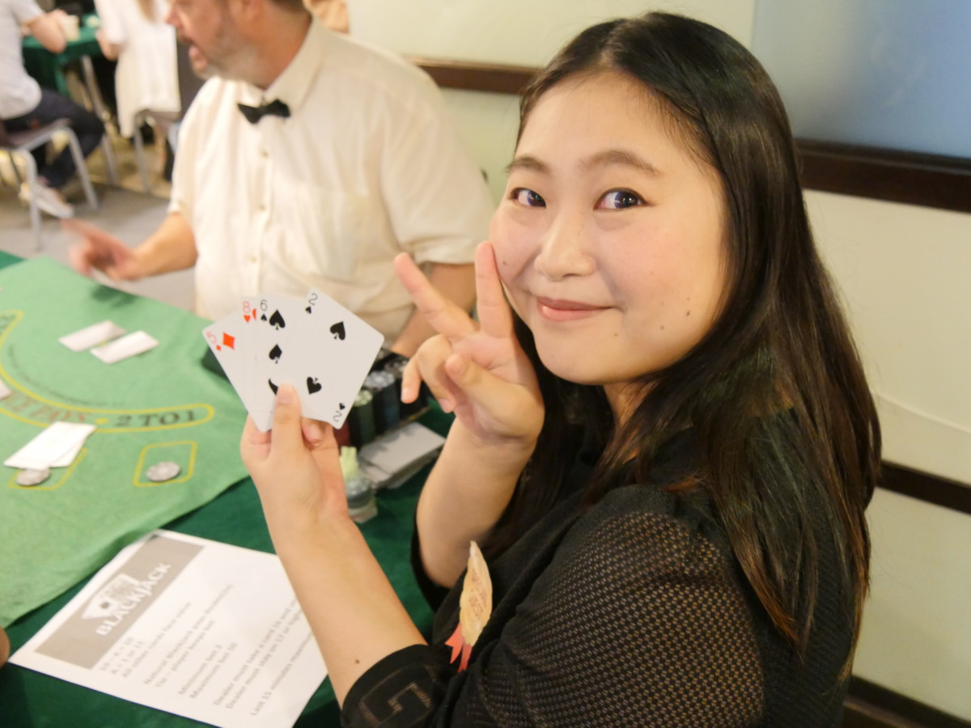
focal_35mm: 30
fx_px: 842
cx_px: 486
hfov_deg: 60.0
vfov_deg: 46.8
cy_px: 364
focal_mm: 15
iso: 3200
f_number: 3.6
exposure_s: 1/30
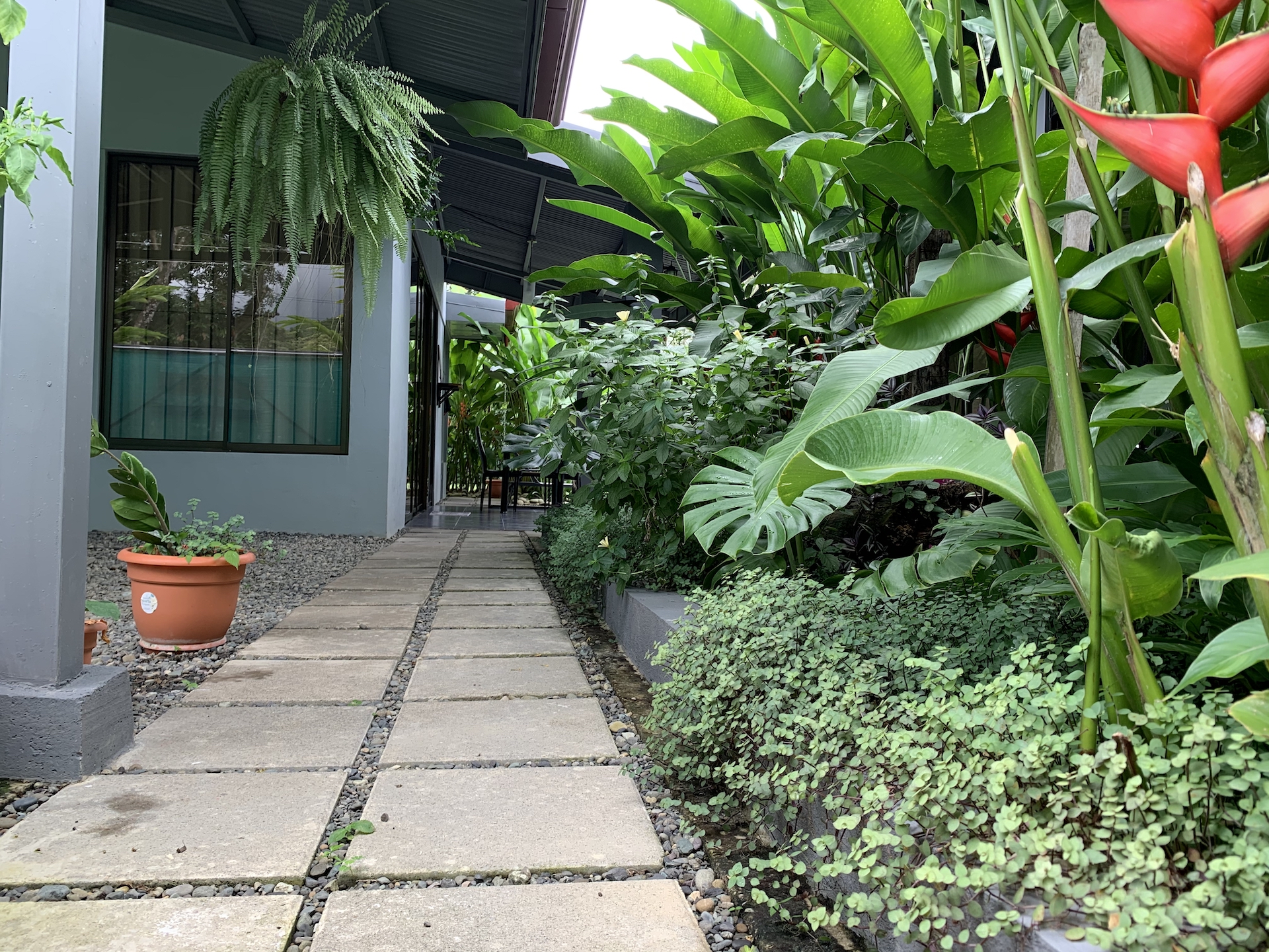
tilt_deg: +0.9
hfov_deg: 67.3
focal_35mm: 26
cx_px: 634
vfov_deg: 53.1
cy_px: 476
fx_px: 953
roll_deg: -2.5
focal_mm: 4.25
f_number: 1.8
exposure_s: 1/121
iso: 32
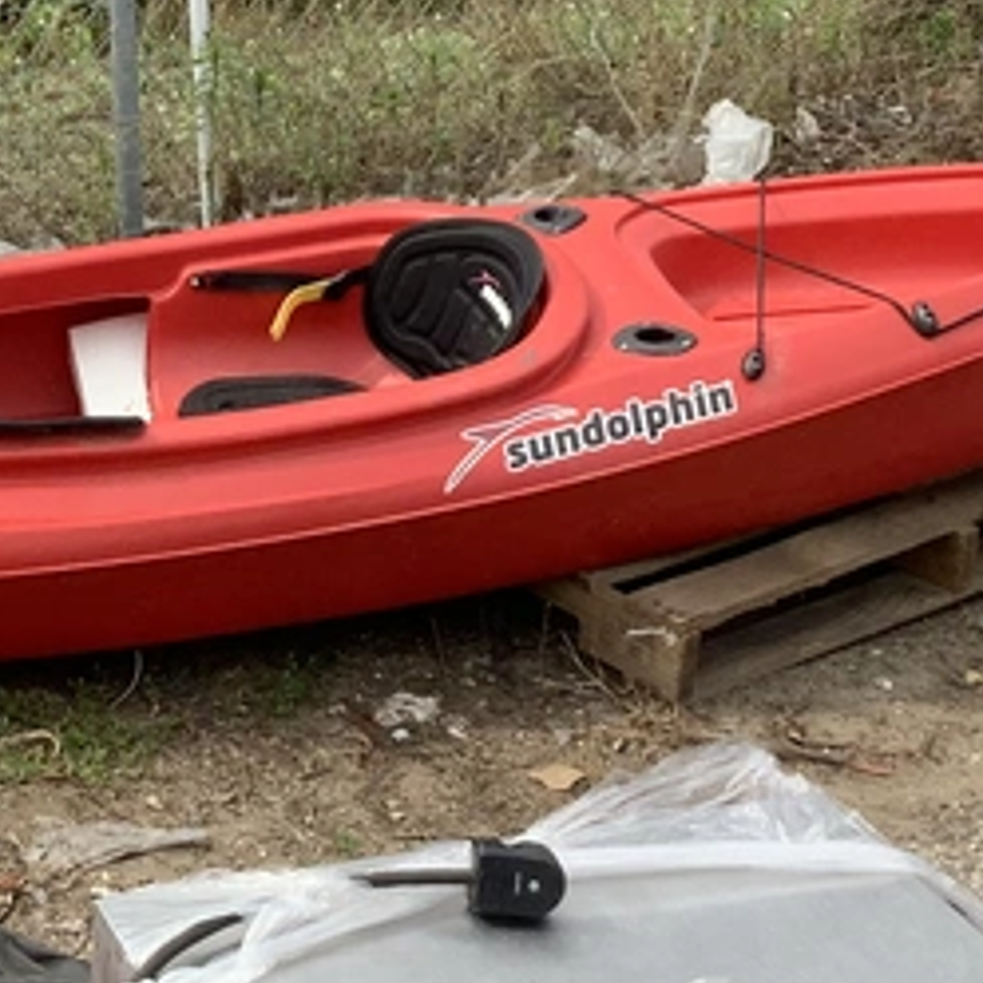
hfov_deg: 20.5
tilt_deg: -20.4
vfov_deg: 20.9
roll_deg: +1.1
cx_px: 111
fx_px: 2667
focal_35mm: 83
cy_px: 402
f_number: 2.4
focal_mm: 3.3
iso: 25
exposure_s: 1/734
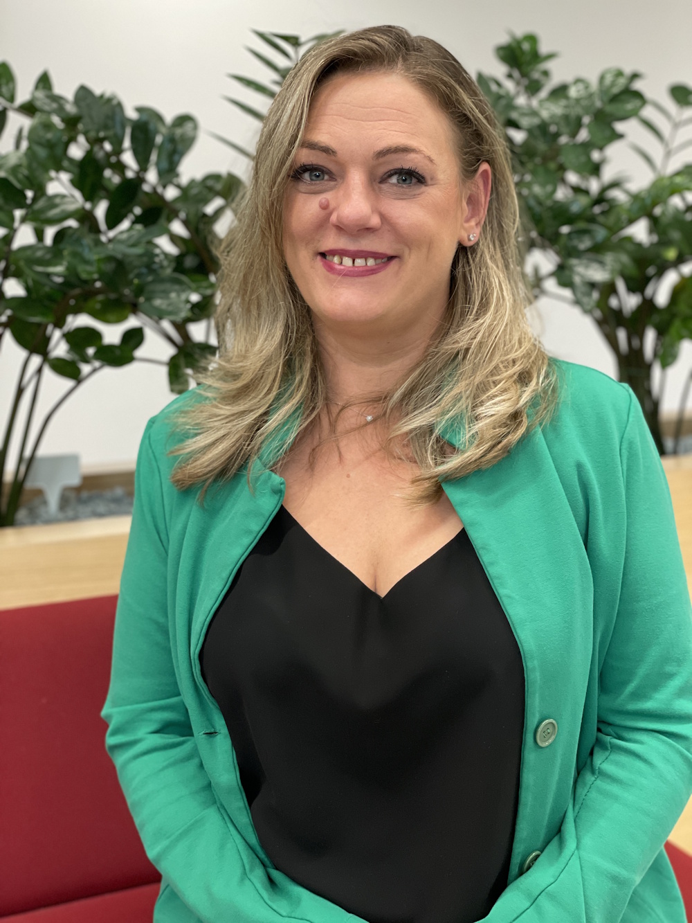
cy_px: 462
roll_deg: +1.8
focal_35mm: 52
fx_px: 1386
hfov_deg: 28.0
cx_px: 346
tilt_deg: -11.0
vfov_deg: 36.8
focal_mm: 6
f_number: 2
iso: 160
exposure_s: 1/50
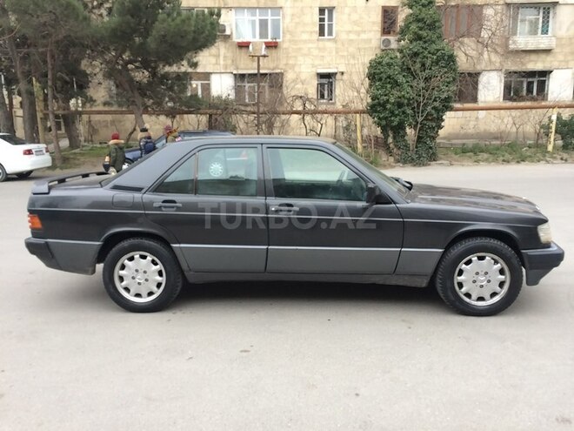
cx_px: 287
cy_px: 216
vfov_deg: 48.2
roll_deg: +0.4
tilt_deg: -9.8
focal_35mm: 29
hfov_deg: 61.7
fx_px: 481
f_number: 2.2
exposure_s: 1/100
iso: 64
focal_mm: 4.15
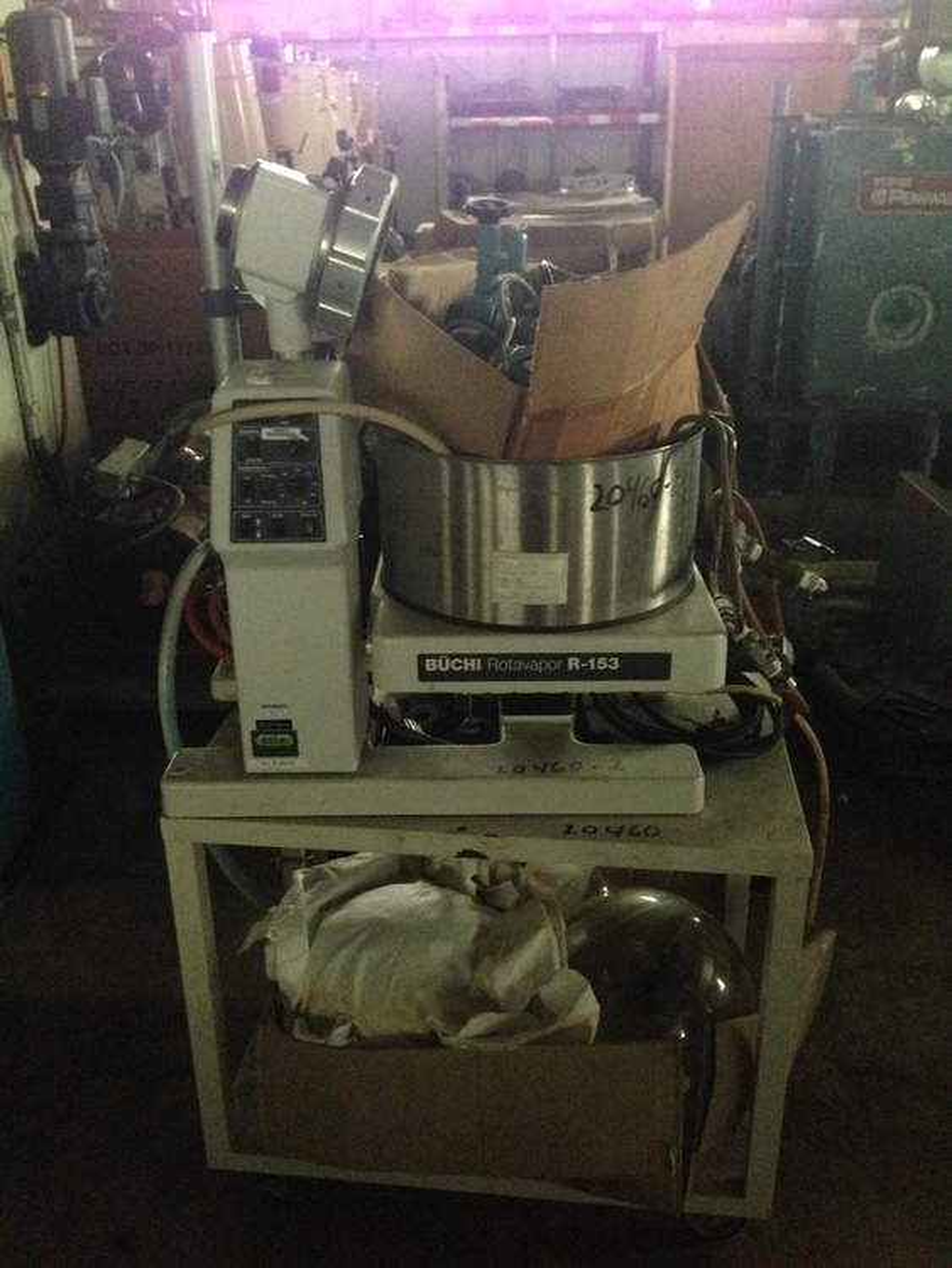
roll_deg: +1.3
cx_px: 476
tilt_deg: -23.3
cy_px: 634
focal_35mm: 33
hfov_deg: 43.0
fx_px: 1209
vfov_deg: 55.3
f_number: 2.4
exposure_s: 1/15
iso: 800
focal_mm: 4.12
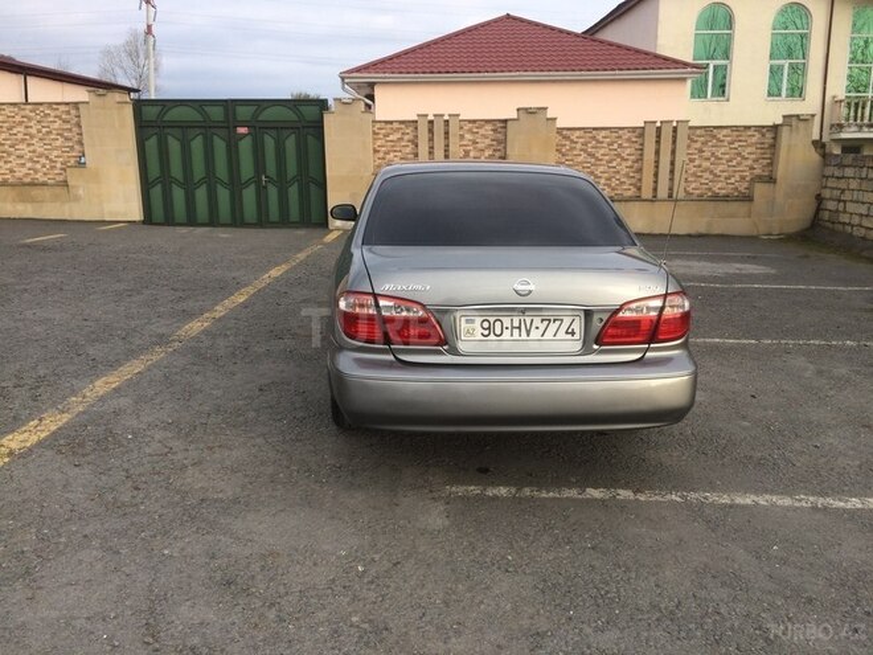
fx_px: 731
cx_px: 436
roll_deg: -0.3
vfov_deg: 48.2
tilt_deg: -14.9
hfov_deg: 61.7
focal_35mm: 29
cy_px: 328
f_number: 2.2
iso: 32
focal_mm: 4.15
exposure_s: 1/287
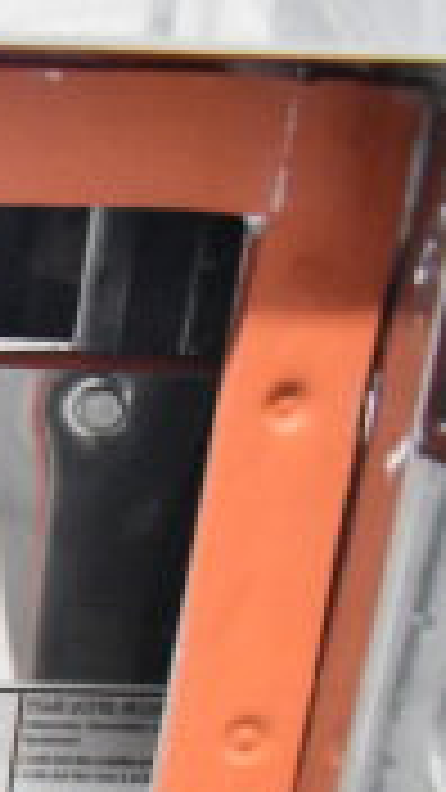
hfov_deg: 9.5
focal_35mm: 98
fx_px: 2060
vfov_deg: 20.6
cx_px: -924
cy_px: 911
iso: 6400
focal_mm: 18
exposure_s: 1/100
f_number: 5
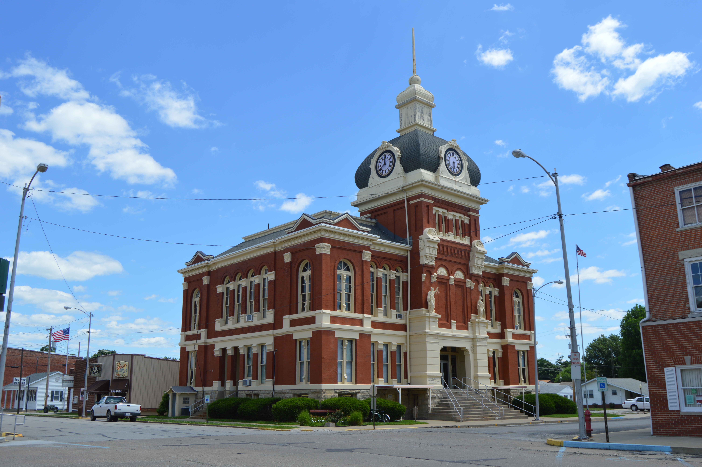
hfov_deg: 57.3
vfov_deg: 39.9
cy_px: 234
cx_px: 351
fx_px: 643
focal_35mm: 33
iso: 100
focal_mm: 22
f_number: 8
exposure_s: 1/250
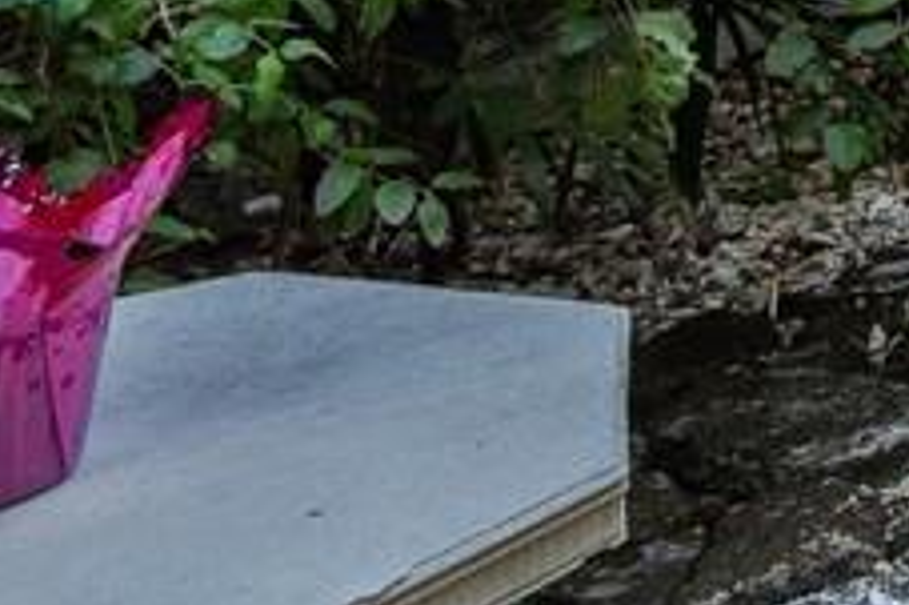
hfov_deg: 11.2
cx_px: 2687
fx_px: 3028
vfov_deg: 9.7
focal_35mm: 120
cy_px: -966
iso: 250
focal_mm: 17
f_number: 8
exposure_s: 1/50
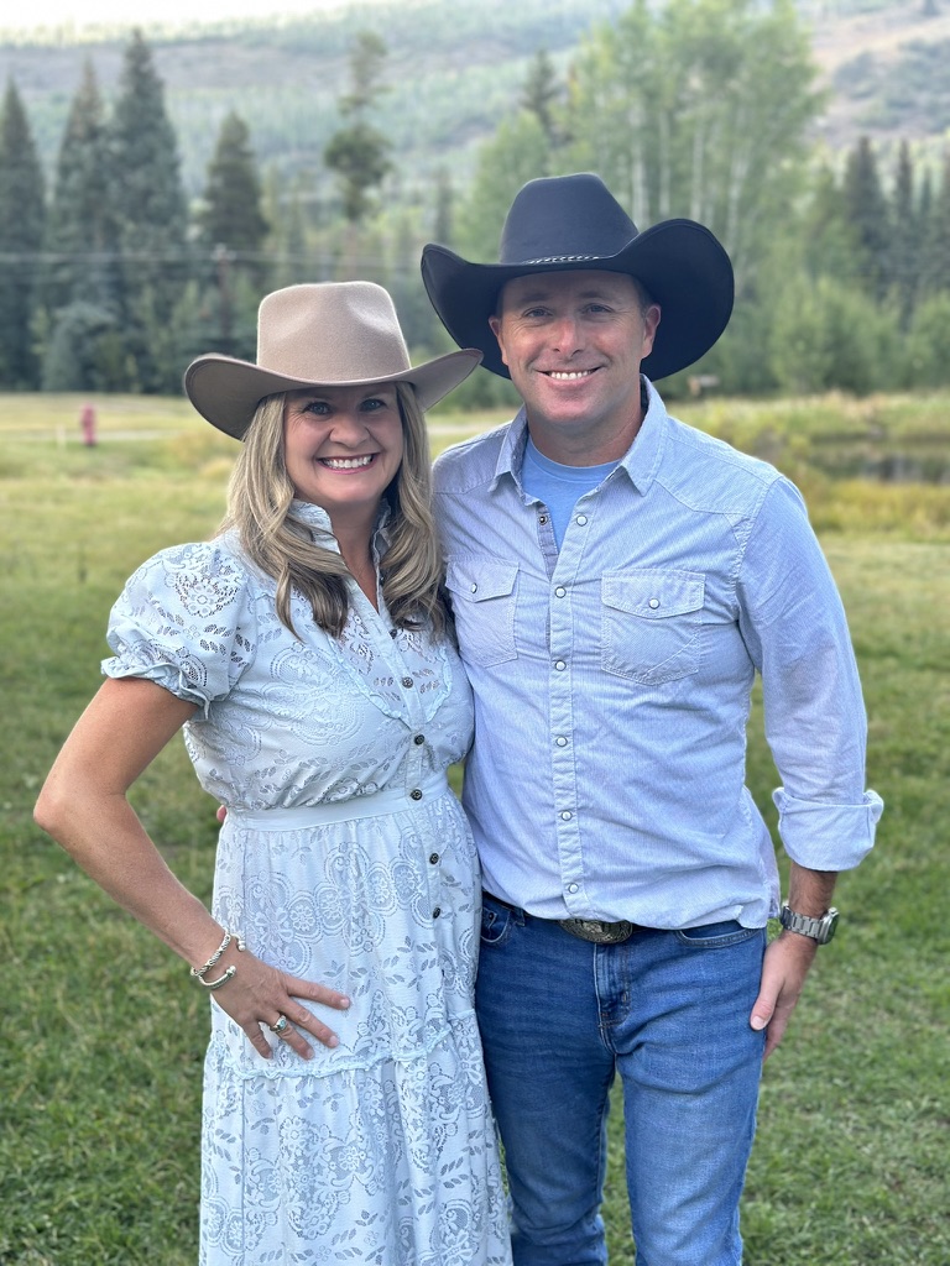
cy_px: 633
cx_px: 475
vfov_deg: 39.7
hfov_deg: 30.3
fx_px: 1756
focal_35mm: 48
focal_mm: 6.86
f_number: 1.78
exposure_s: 1/212
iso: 80
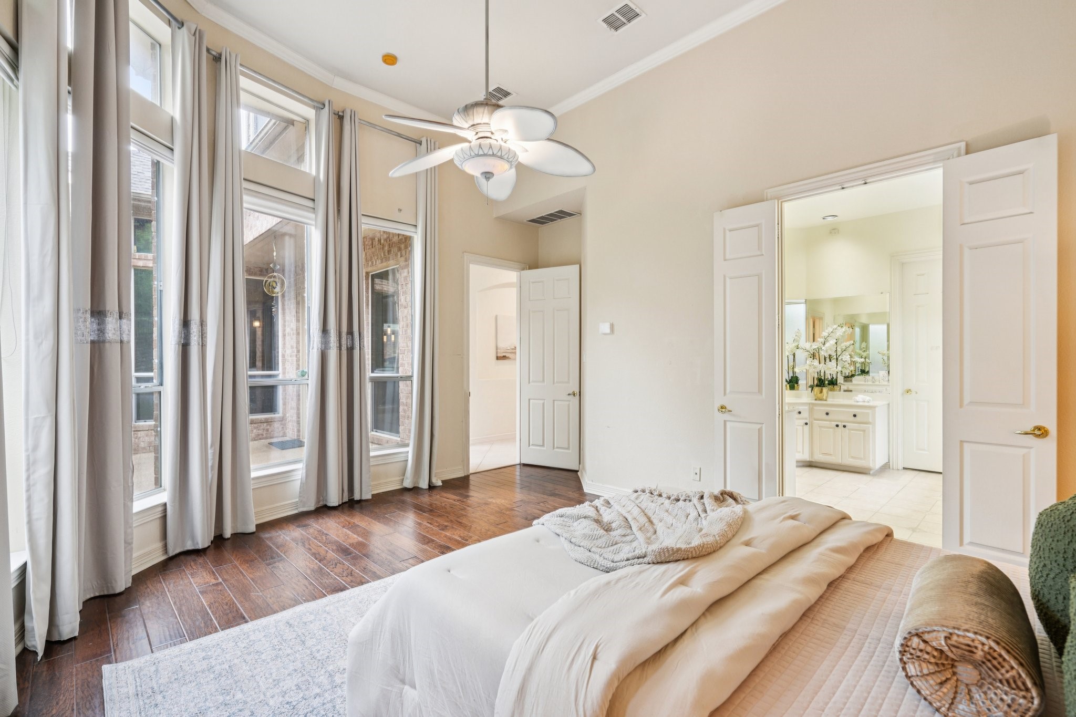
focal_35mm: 16
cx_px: 538
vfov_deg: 73.7
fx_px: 478
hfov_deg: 96.7
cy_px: 358
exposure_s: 1/15
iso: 400
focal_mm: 16
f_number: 8
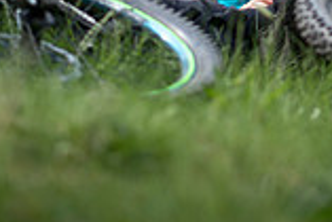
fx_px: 2898
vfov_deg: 4.4
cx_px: 326
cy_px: -128
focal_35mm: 314
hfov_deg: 6.5
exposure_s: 1/500
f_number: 1.8
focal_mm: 85
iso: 50
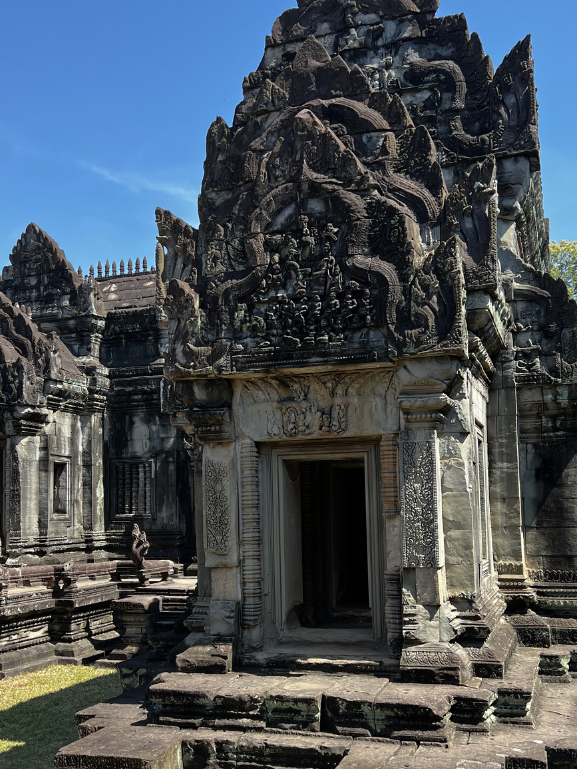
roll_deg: +1.7
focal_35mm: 36
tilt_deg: +4.9
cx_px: 313
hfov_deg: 39.6
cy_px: 452
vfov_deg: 51.1
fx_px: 800
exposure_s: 1/1048
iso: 50
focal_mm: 5.7
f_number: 1.5
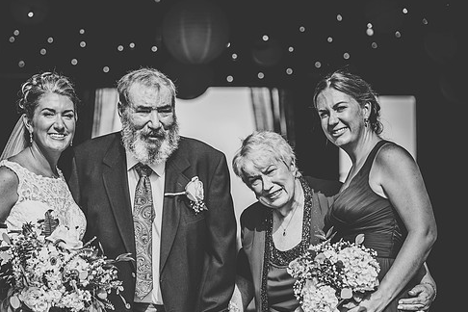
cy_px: 172
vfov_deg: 8.6
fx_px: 2067
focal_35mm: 159
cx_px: 177
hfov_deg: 12.9
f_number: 2.8
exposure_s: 1/2000
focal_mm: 122
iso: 200
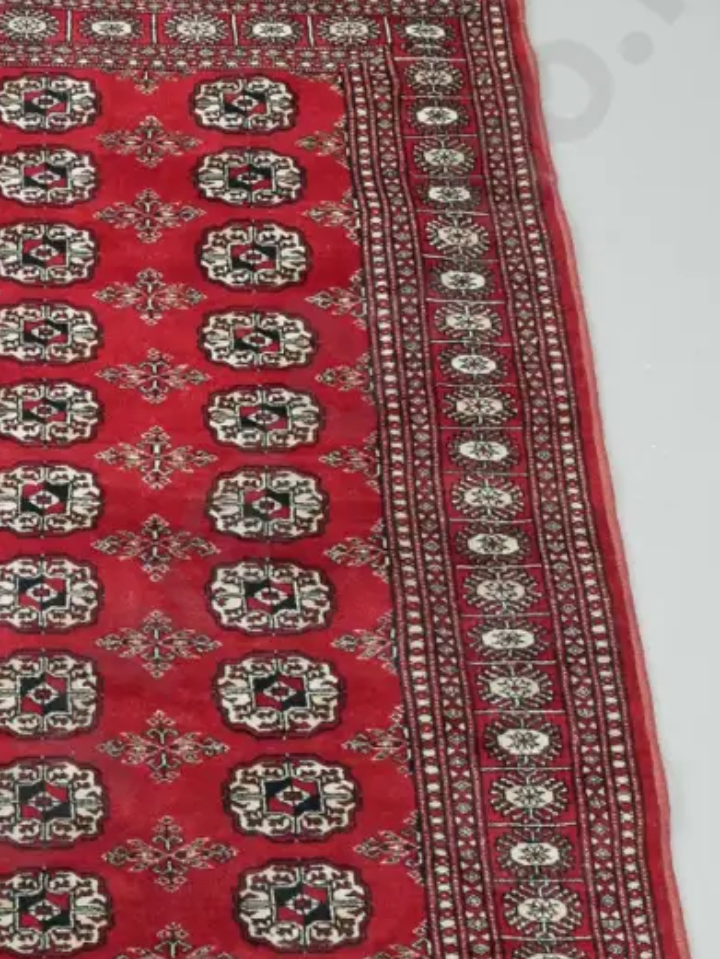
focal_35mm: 59
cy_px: 598
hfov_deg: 24.5
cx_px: 179
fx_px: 1636
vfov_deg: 32.5
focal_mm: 15
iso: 3200
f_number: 8
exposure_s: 1/25
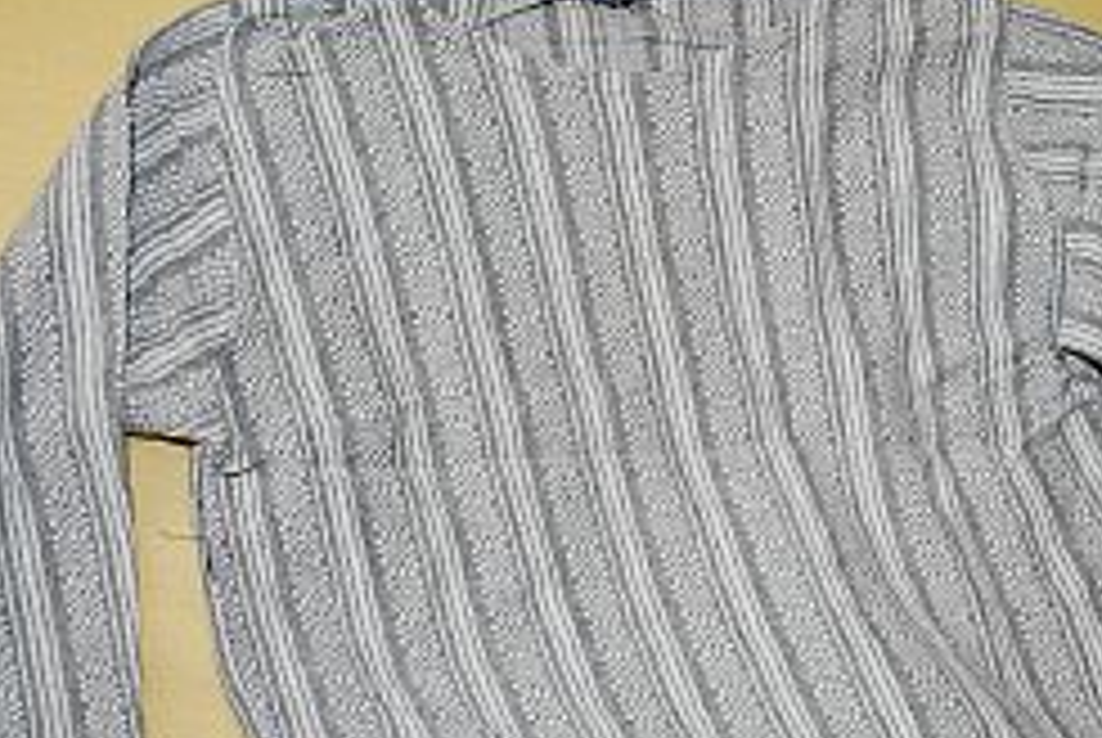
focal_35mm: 49
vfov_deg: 27.4
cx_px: 643
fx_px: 1502
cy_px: 508
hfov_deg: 40.2
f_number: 3.8
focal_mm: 20
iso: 200
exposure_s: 1/60
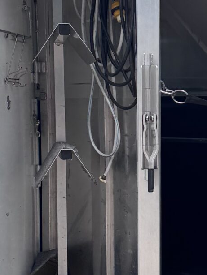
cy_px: 172
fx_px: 797
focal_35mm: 100
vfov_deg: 19.6
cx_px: 223
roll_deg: +1.7
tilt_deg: -2.7
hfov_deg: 14.5
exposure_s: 1/1818
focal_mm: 6.76
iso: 80
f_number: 1.78
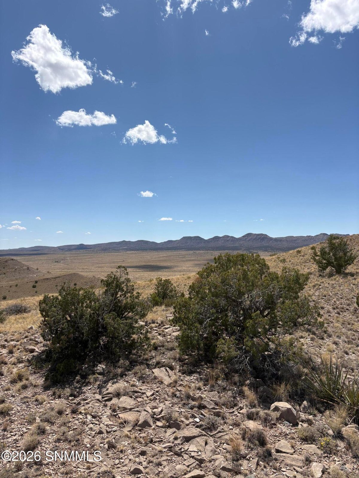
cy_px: 239
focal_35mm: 26
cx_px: 180
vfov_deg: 67.3
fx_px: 360
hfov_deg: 53.1
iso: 50
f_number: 1.6
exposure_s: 1/5814
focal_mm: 5.96
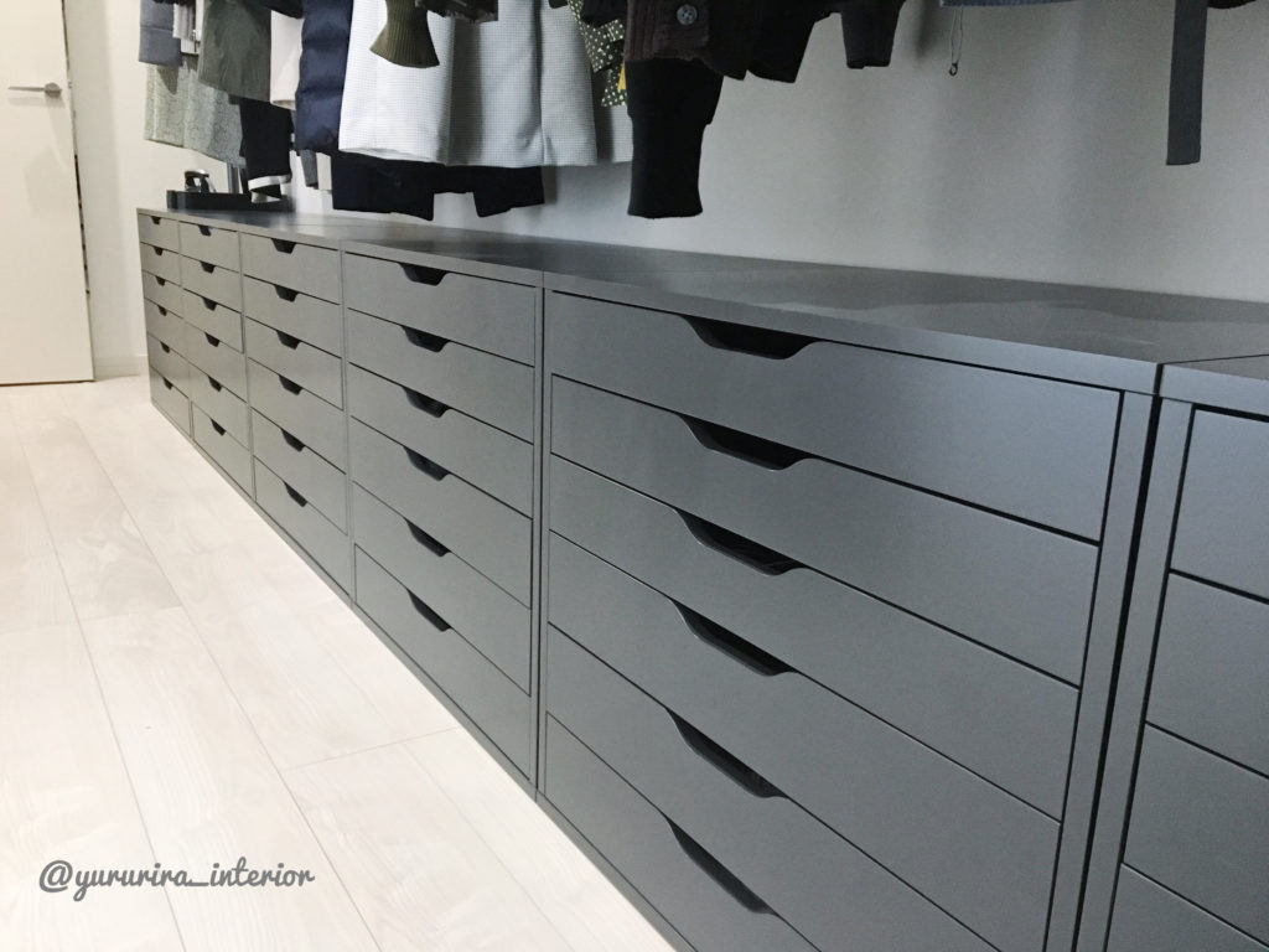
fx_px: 1063
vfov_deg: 48.2
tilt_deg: -12.5
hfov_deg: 61.7
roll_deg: -3.0
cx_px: 634
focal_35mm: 29
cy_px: 476
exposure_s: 1/20
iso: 200
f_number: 2.2
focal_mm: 4.15
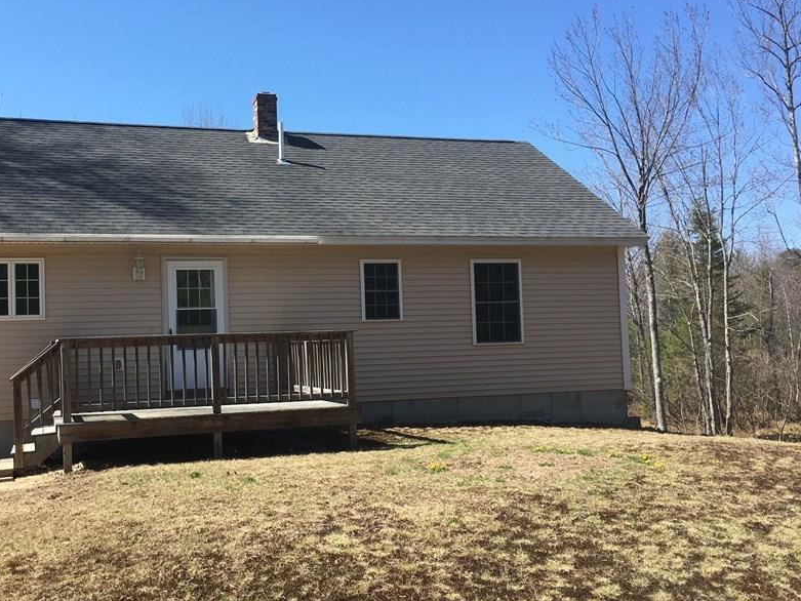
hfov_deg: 48.6
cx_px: 309
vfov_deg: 37.7
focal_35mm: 38
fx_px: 879
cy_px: 307
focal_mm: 4.15
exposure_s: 1/874
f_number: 2.2
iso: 25
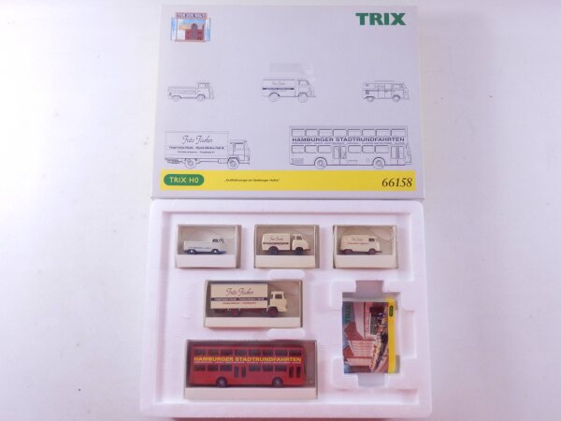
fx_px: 486
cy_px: 210
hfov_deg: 60.0
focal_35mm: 30
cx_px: 280
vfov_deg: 46.8
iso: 320
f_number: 3.3
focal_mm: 5.5
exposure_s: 1/125
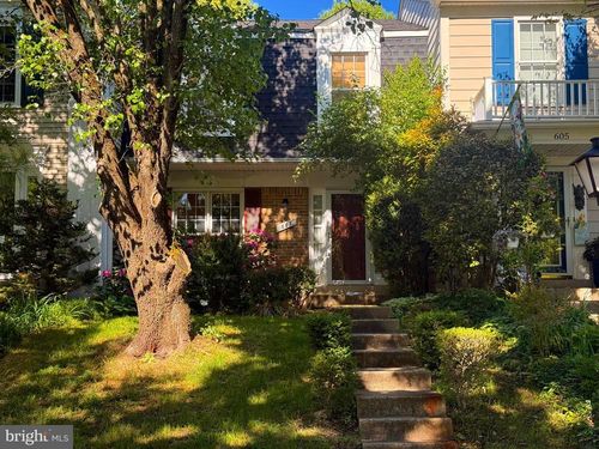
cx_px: 300
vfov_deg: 30.3
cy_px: 224
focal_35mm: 48
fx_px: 831
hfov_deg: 39.7
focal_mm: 6.76
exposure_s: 1/747
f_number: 1.78
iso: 64
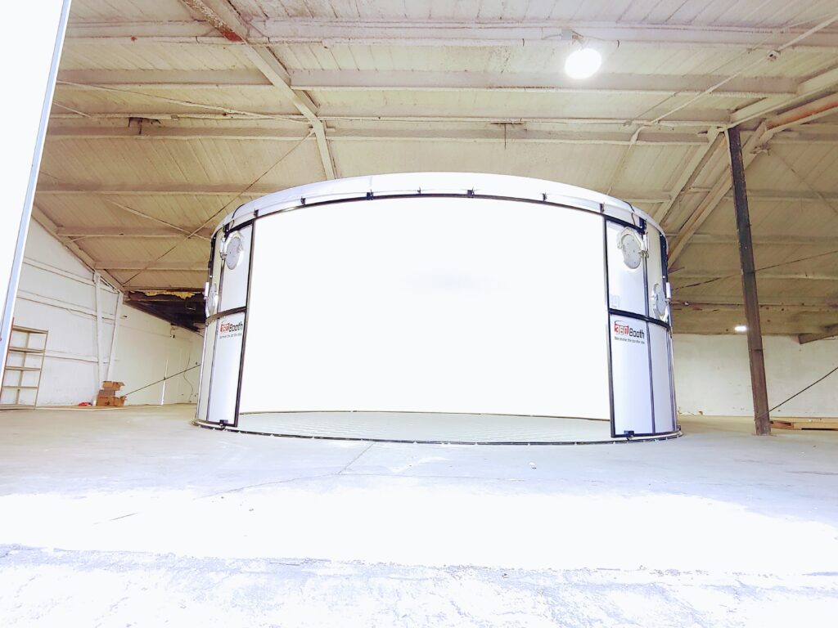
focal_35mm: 19
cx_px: 419
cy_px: 314
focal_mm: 2.18
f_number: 1.9
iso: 50
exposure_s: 1/40
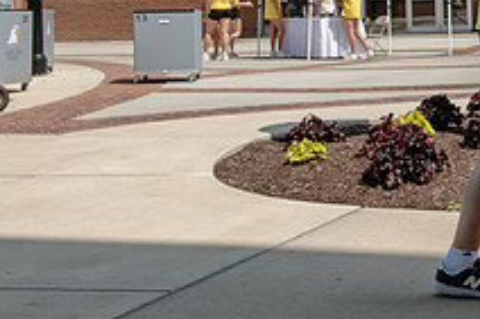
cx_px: 562
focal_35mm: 93
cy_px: -3
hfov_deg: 20.6
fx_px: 1239
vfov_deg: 14.4
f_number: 5
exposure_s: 1/400
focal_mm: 34
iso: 80
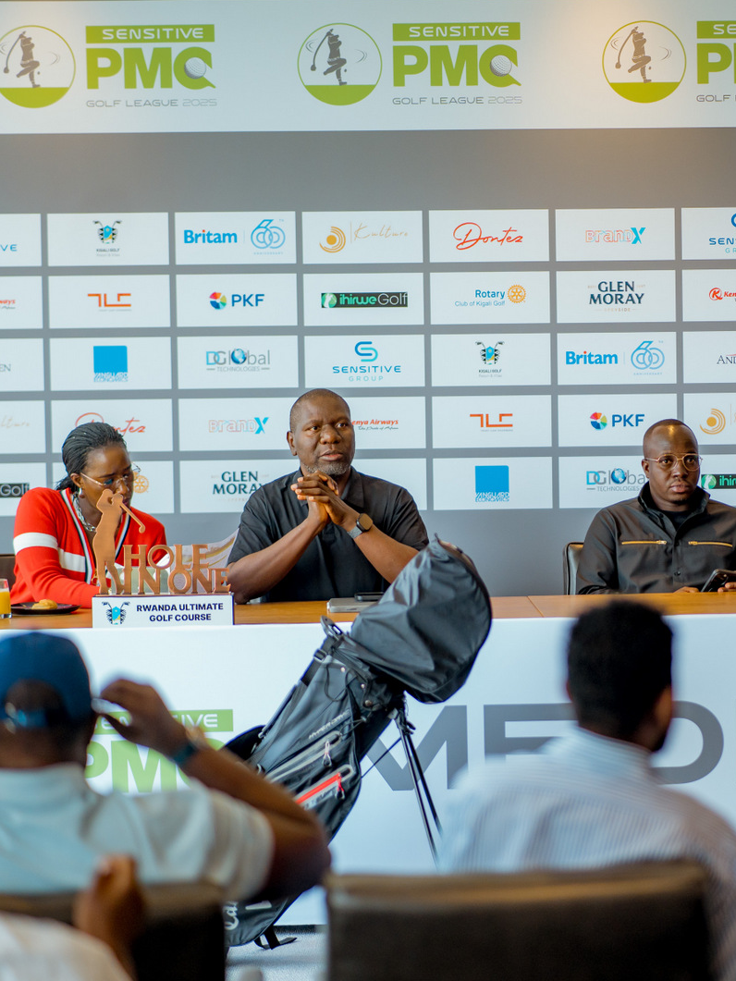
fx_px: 3685
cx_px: 657
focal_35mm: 130
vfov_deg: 15.2
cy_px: 491
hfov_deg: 11.3
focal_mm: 85
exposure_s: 1/640
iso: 640
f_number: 2
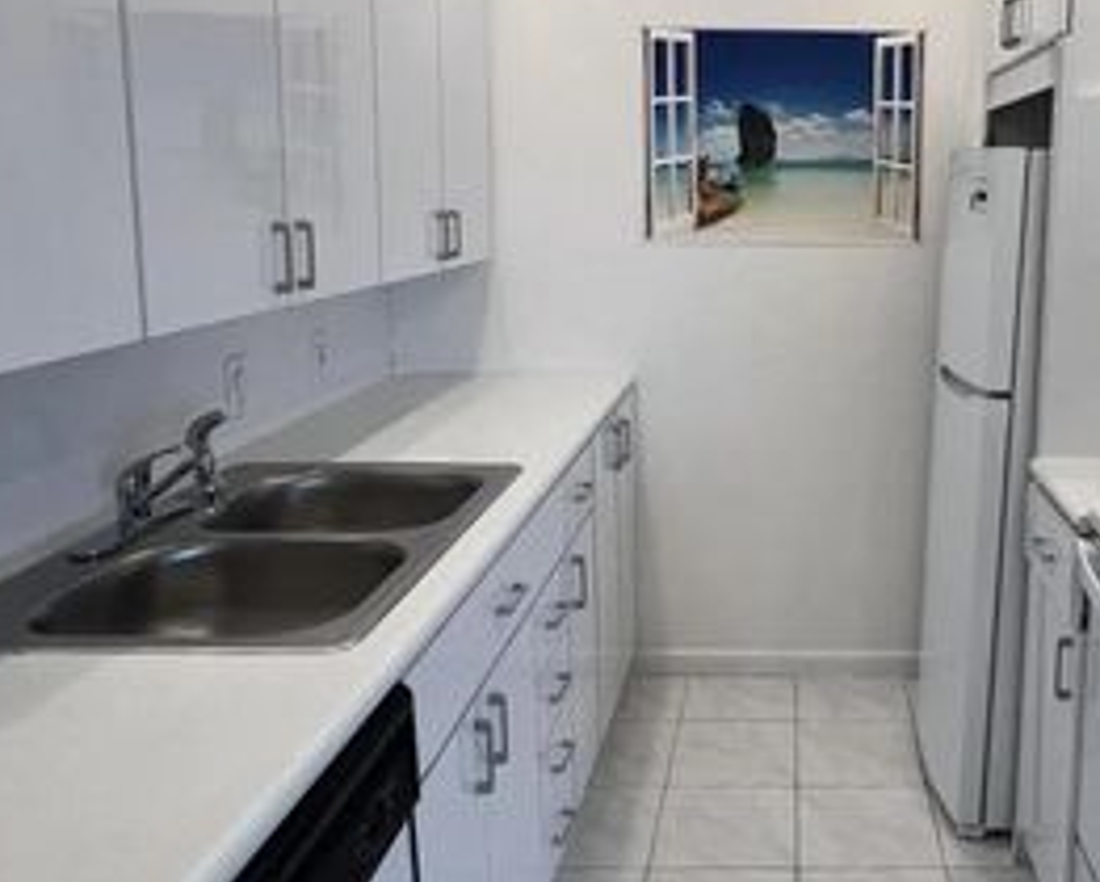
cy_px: 349
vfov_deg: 46.9
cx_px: 819
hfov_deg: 54.6
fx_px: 1010
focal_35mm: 31
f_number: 1.8
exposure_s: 1/120
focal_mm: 1.57
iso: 80
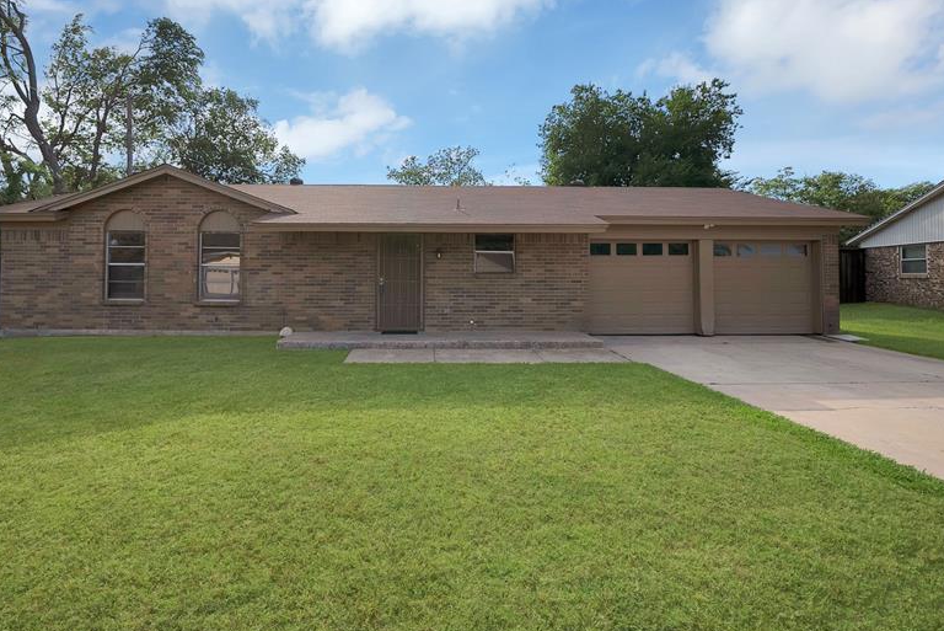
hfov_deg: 96.4
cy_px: 261
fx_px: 420
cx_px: 427
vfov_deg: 73.2
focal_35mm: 16
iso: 640
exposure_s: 1/5000
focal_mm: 12
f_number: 4
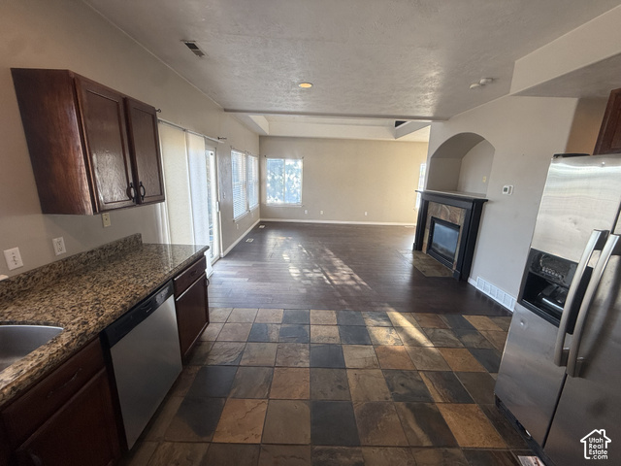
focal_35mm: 14
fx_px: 251
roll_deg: -2.2
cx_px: 310
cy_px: 233
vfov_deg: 85.7
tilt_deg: -12.9
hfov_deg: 102.1
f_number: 2.2
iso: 80
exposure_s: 1/120
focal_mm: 2.22
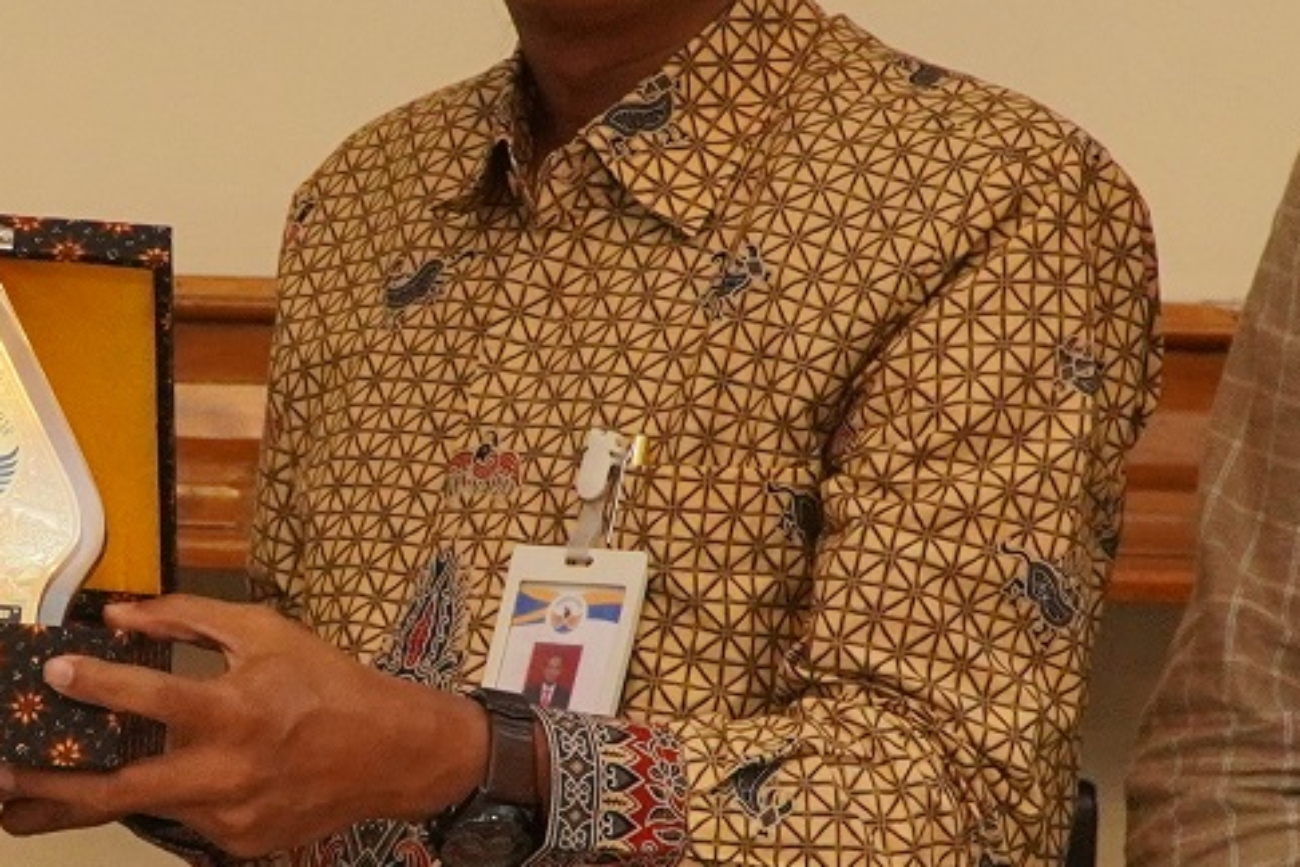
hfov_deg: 11.4
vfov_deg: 7.7
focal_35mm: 179
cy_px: 488
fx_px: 6465
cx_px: 45
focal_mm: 29
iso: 1250
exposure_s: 1/80
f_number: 4.5
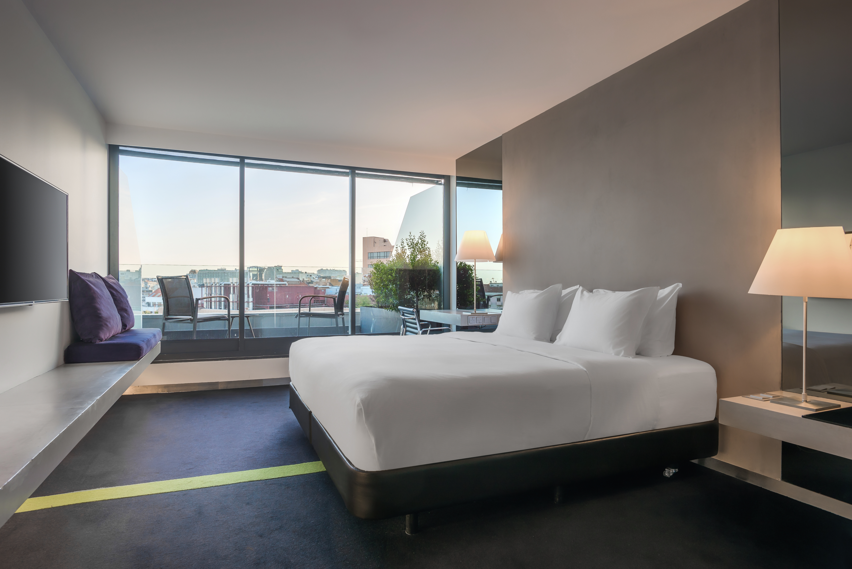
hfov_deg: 84.0
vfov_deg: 62.0
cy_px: 284
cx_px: 426
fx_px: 473
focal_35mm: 20
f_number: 8
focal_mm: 20
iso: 100
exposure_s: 1/3
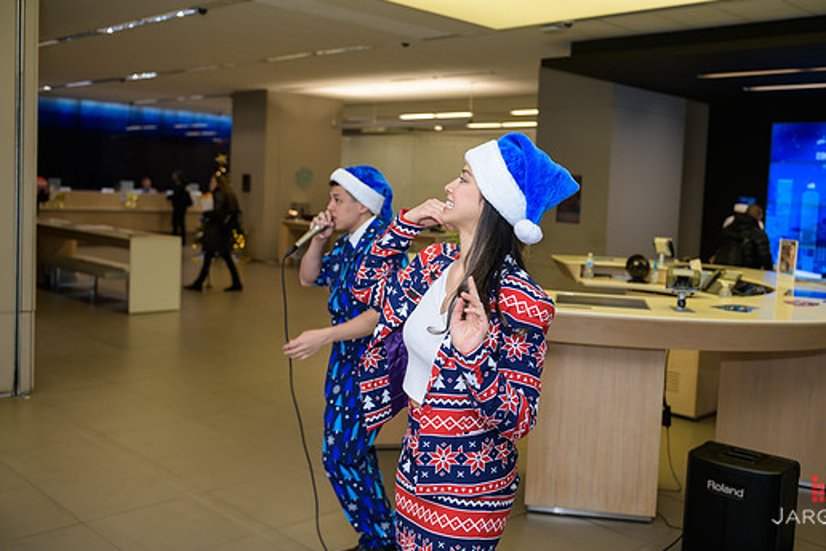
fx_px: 826
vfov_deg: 36.8
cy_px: 249
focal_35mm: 36
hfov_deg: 53.0
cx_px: 461
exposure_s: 1/125
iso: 400
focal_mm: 32
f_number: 3.2
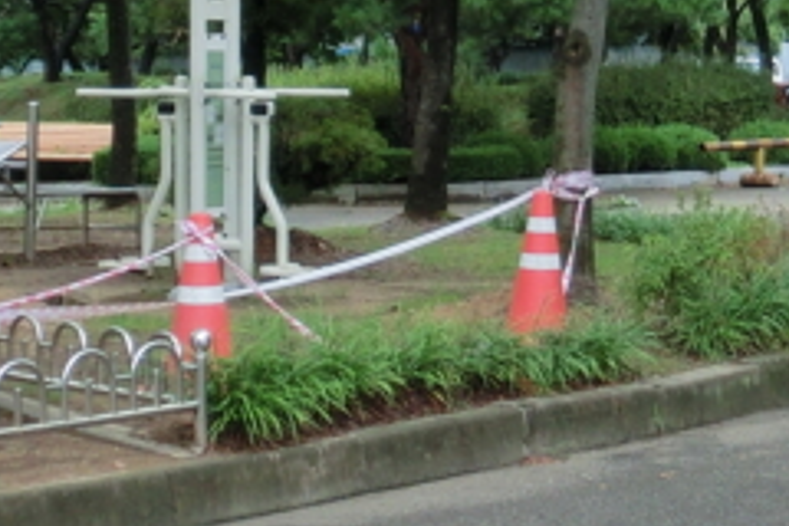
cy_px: 138
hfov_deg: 16.5
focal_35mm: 124
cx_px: 506
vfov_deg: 11.0
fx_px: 2717
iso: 100
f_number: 3
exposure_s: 1/160
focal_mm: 5
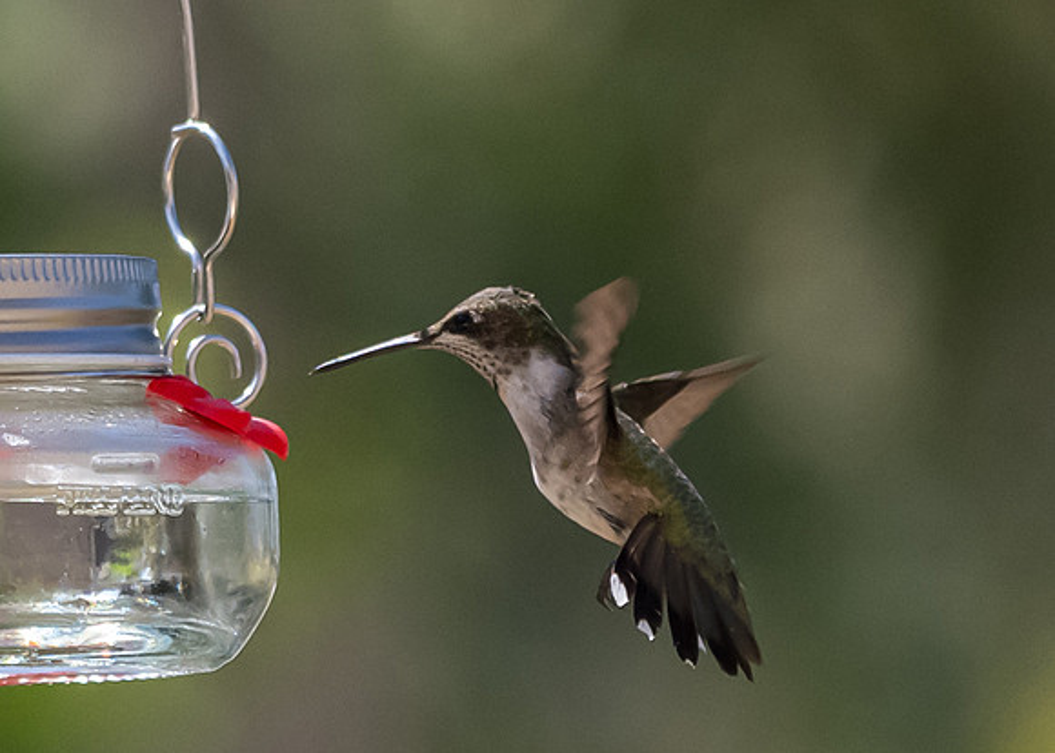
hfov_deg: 1.8
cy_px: 428
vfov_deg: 1.3
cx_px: -117
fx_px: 33226
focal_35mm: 1109
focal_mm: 200
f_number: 5.6
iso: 2000
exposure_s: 1/3200
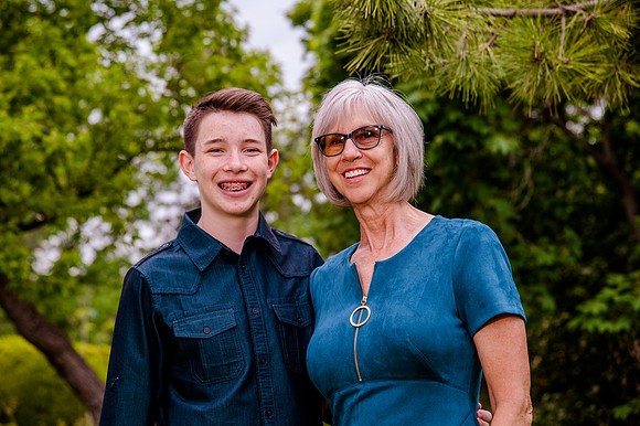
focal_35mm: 102
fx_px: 1810
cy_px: 191
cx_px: 299
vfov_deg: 13.4
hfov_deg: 20.1
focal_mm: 92
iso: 800
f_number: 5
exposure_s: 1/320
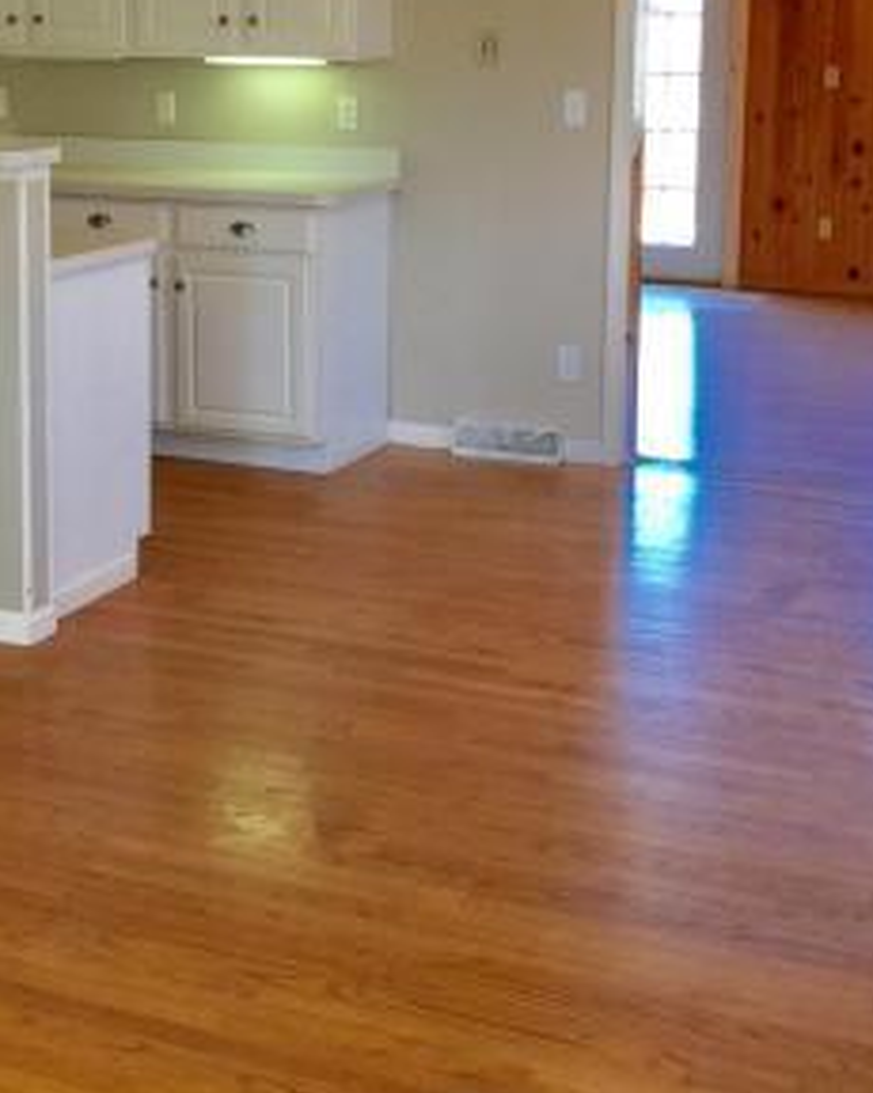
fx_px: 2037
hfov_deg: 23.8
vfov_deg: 29.7
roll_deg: +0.2
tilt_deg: -9.0
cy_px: 315
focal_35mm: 63
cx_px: 175
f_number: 2.2
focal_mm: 4.15
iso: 50
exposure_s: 1/30
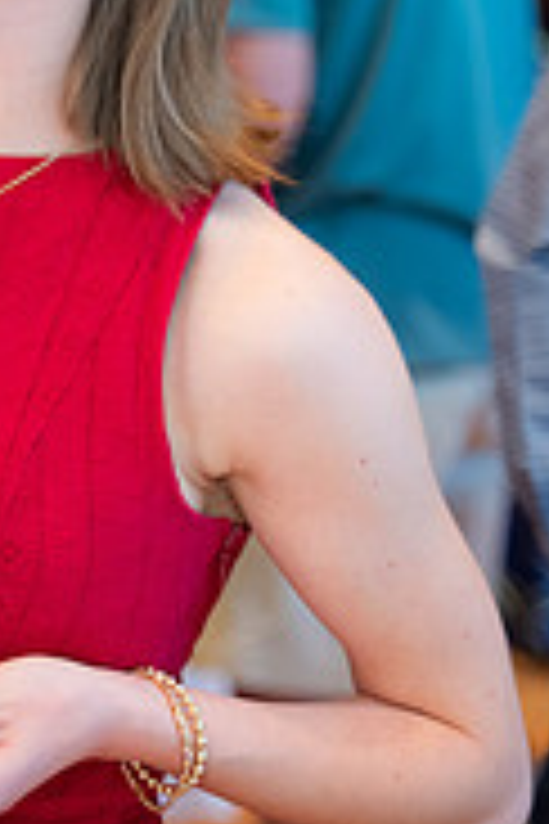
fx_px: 3317
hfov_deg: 9.4
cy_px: 212
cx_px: 16
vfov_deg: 14.1
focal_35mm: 145
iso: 2000
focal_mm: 59
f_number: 2.8
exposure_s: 1/125
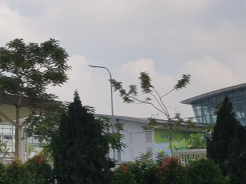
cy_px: 94
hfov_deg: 31.6
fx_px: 398
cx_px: -2
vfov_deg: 26.1
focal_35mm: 56
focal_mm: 4.2
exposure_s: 1/444
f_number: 1.7
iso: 40
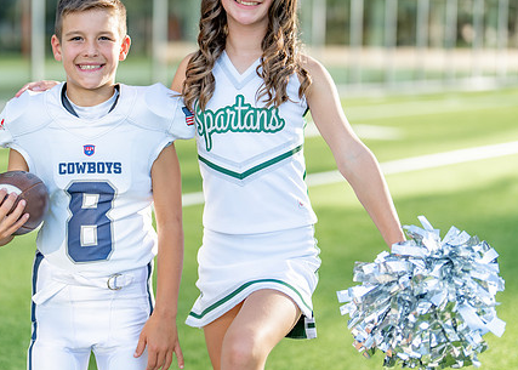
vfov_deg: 18.0
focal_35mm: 79
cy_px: 123
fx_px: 1162
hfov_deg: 25.0
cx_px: 172
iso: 100
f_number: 1.2
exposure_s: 1/2500
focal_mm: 50
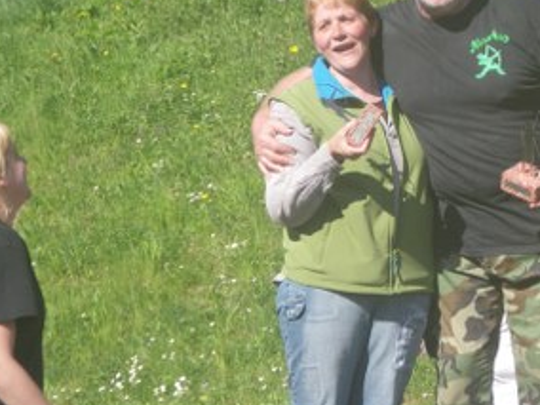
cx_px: 403
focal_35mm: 212
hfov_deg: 9.3
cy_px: 247
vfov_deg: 7.0
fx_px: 3307
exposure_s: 1/200
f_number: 5
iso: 64
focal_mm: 16.7
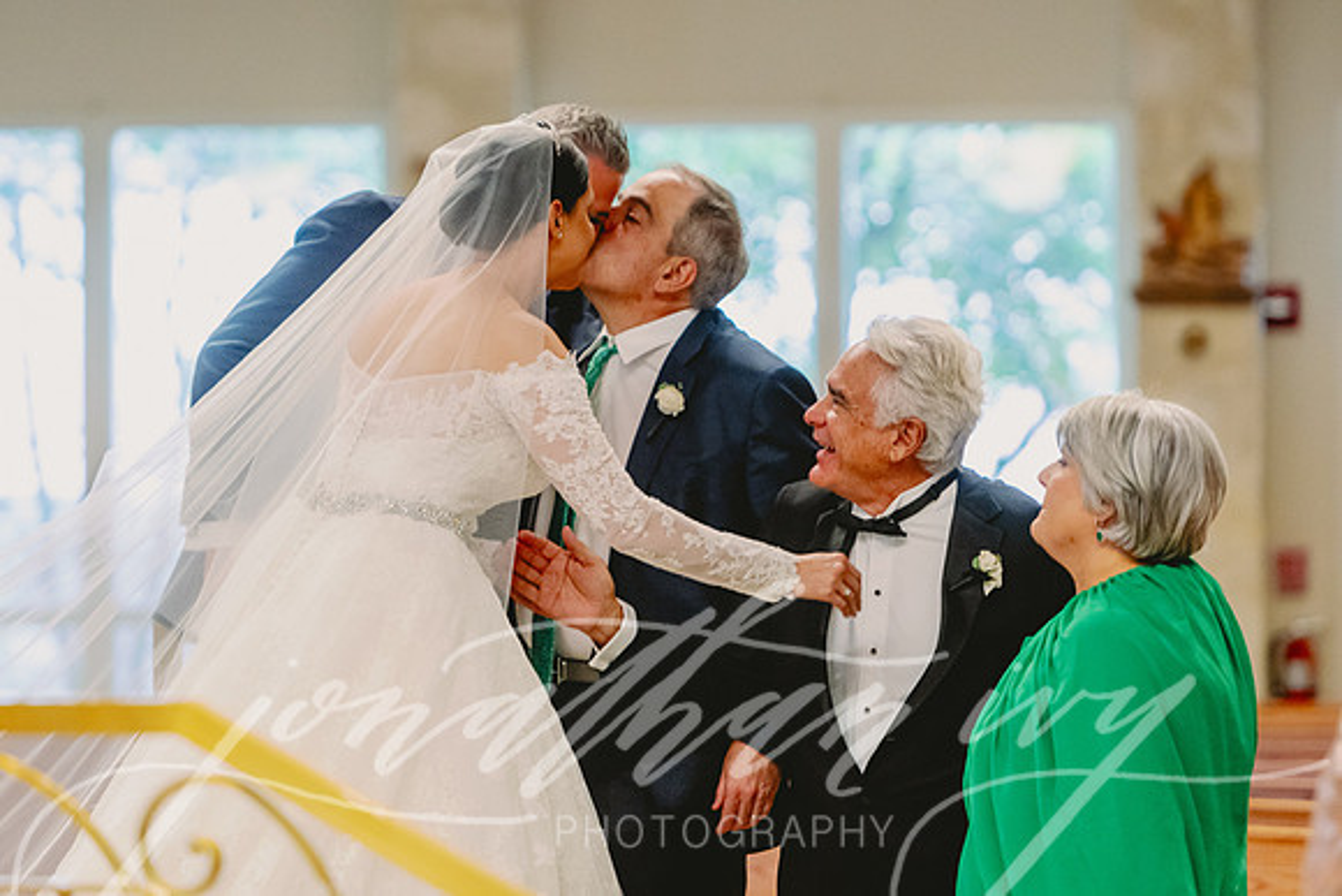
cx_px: 671
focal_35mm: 217
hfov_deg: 9.5
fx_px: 8103
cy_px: 355
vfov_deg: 6.3
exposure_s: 1/320
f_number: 2.8
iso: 2500
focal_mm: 180
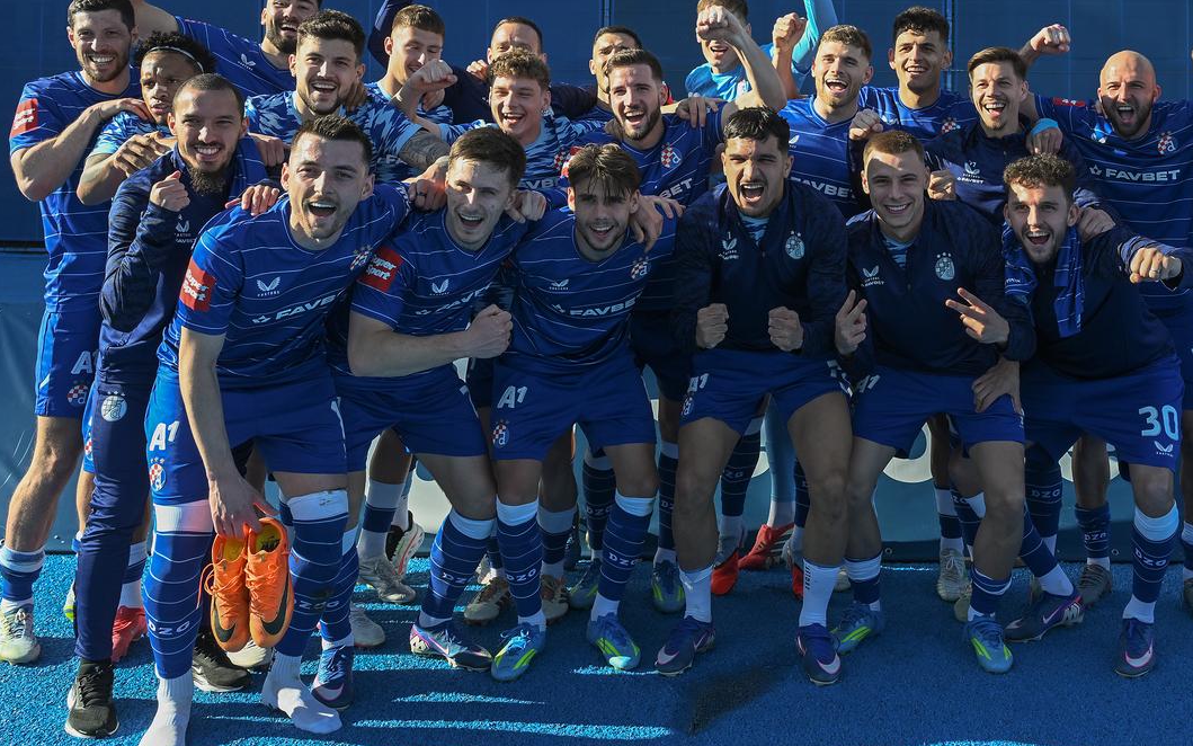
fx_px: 1203
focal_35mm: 37
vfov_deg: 33.9
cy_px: 205
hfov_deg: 52.6
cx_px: 661
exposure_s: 1/1000
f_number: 7.1
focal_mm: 24
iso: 640
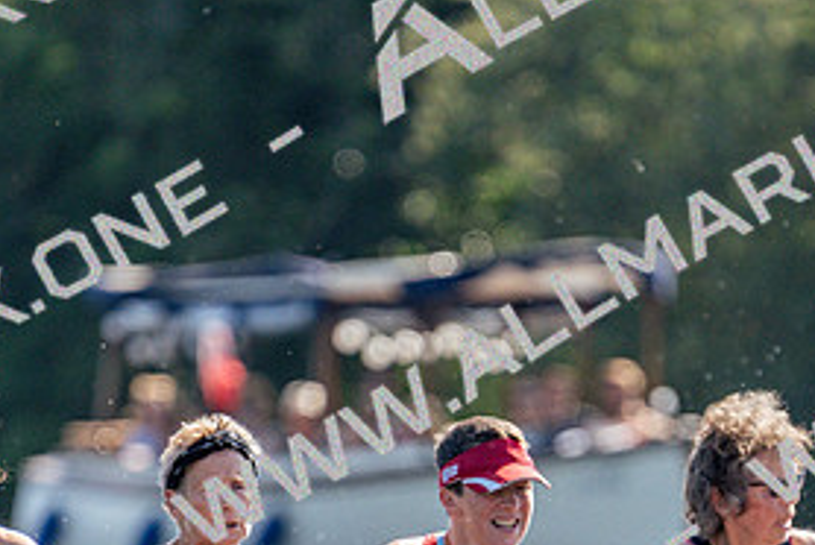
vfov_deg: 1.1
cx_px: 534
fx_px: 28350
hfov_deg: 1.6
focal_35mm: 1251
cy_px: 552
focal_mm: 600
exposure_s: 1/2000
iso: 640
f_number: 6.3
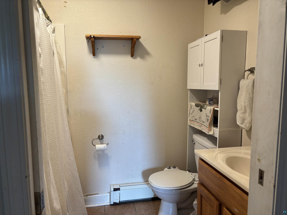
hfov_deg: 67.3
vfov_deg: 53.1
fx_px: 216
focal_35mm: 26
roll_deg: +0.4
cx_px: 144
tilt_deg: -7.0
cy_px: 108
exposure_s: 1/60
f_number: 1.6
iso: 80
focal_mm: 5.96
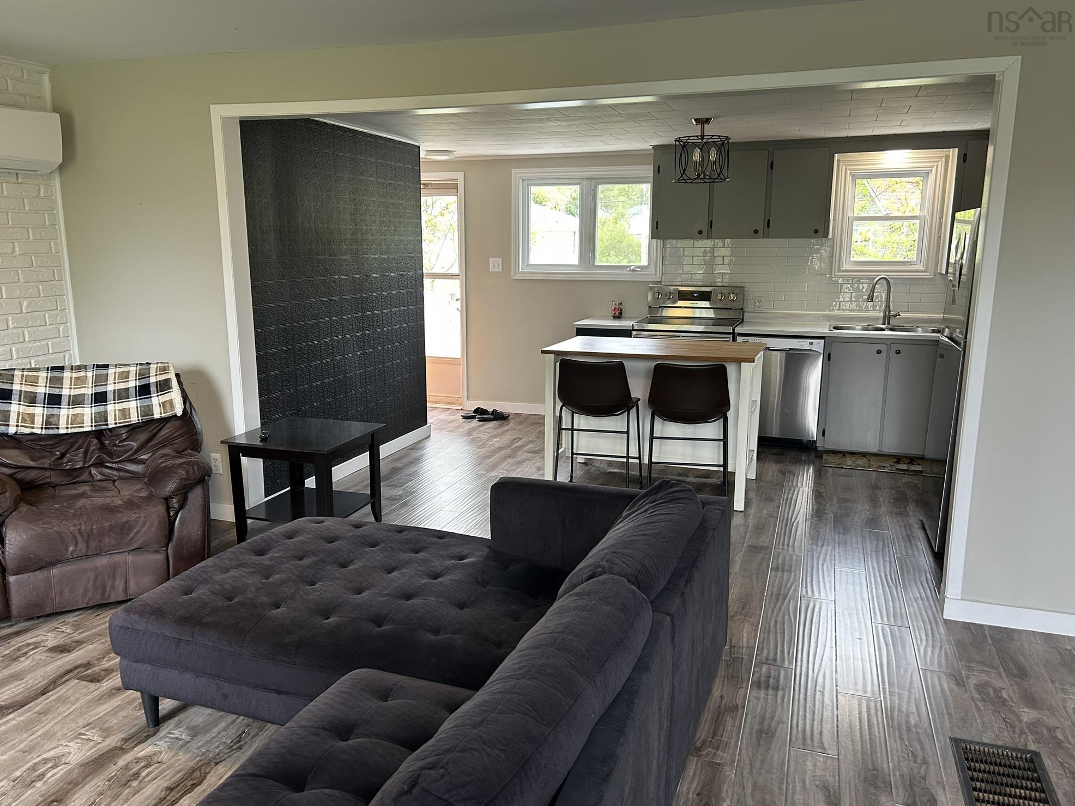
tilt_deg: -11.3
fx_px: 838
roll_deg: +0.4
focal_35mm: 27
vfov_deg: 51.4
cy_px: 411
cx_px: 522
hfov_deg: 65.3
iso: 125
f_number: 1.5
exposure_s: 1/120
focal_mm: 5.7
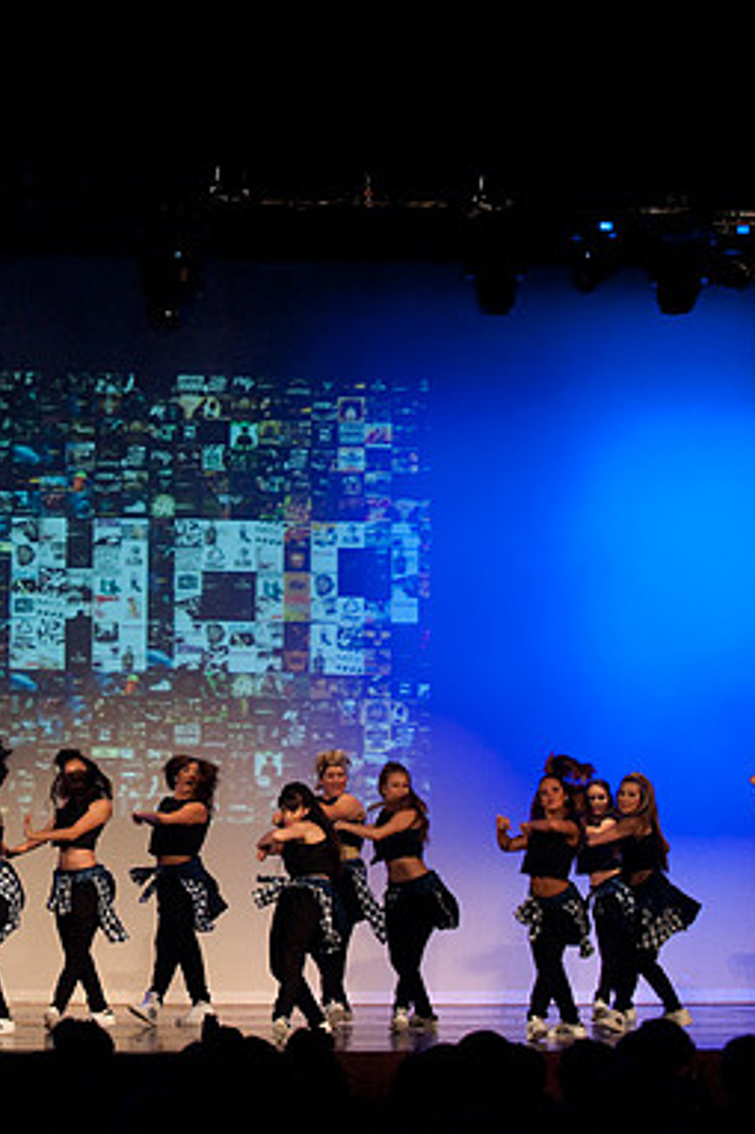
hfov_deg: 12.8
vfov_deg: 19.3
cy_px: 568
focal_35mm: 106
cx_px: 38
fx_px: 3337
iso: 3200
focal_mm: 70
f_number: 4
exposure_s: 1/200
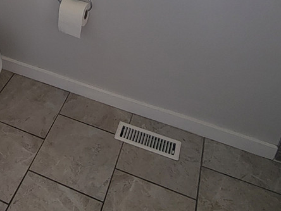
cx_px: 37
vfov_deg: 28.3
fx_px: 365
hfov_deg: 39.5
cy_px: -38
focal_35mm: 45
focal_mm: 2.2
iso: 64
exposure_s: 1/60
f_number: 2.2
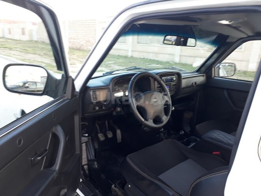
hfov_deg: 65.3
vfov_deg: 51.4
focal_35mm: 27
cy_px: 98
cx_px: 130
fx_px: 204
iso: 50
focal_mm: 3.6
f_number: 1.9
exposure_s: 1/33
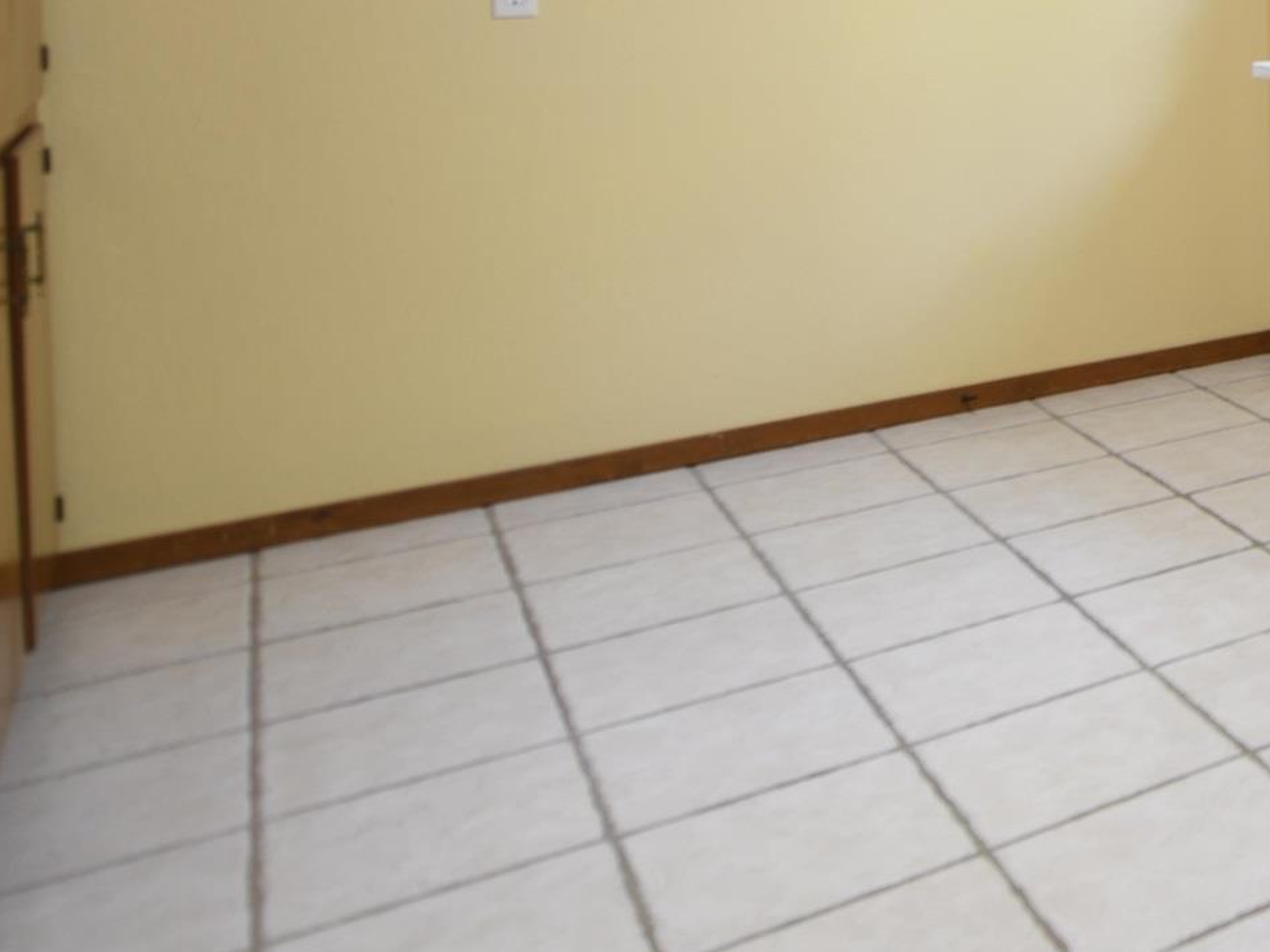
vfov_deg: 29.9
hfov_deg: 30.4
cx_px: 1770
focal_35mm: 44
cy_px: -68
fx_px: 1614
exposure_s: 1/15
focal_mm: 14
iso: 100
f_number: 2.8
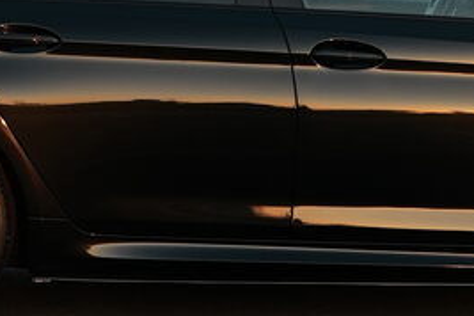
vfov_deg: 5.6
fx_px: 3239
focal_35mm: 246
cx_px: 312
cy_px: -25
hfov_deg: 8.4
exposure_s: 1/250
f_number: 5
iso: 200
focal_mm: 41
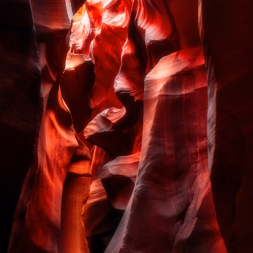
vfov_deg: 30.2
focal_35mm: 56
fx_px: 463
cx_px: 124
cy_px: 74
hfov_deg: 30.6
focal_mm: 22
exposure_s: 1/160
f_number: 3.3
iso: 500
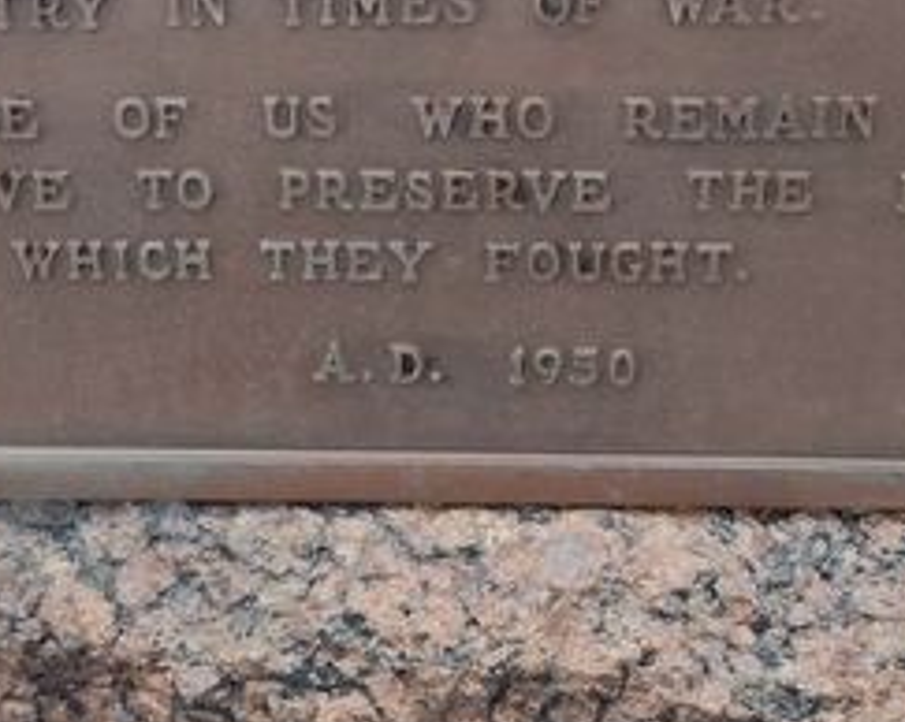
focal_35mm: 74
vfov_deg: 19.5
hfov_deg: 25.7
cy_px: -138
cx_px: 365
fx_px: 1980
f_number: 1.8
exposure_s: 1/60
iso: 1175
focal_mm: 5.56
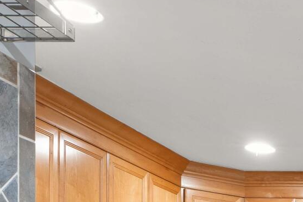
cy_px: 347
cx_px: 566
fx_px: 732
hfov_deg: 17.9
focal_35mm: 87
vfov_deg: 14.2
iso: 250
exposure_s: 1/2
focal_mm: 16
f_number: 9
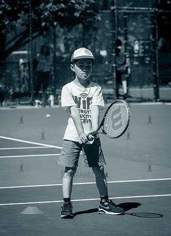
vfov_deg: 11.0
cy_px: 118
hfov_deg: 8.0
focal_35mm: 182
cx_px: 79
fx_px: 1229
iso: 200
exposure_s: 1/2000
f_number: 5
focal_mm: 125
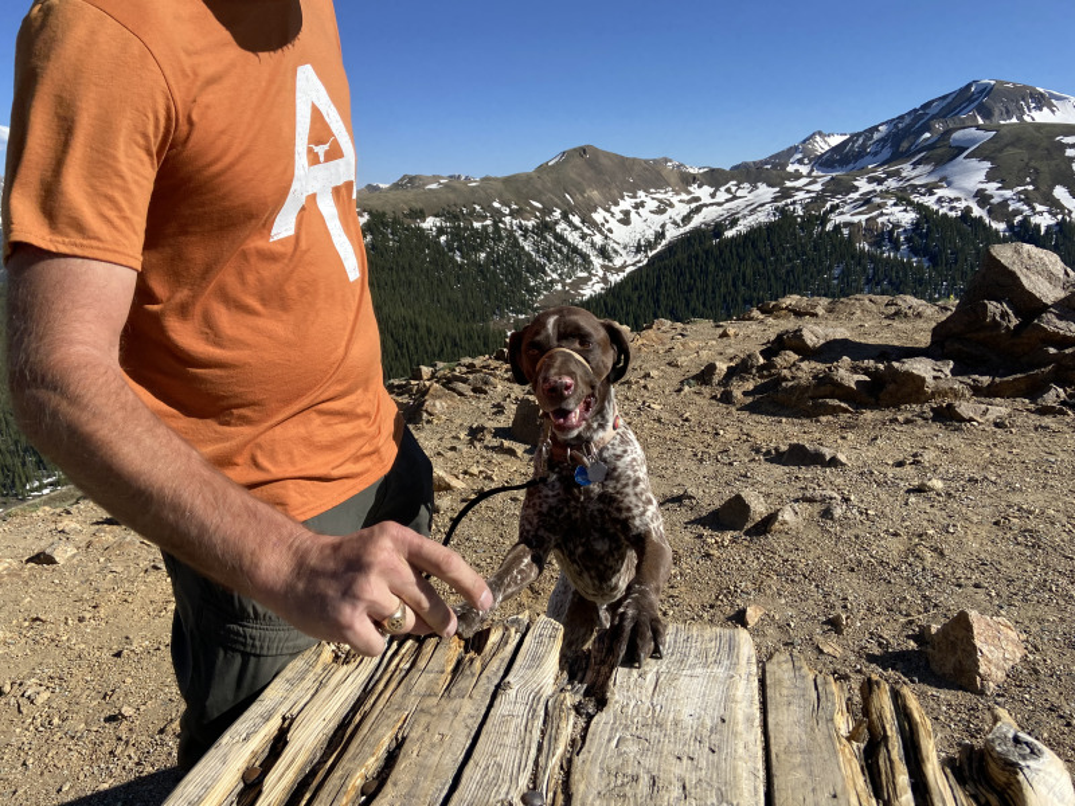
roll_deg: -1.0
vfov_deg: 53.1
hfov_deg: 67.3
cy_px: 403
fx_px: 807
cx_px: 538
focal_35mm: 26
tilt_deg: -14.9
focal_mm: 4.25
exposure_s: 1/2817
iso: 32
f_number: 1.8
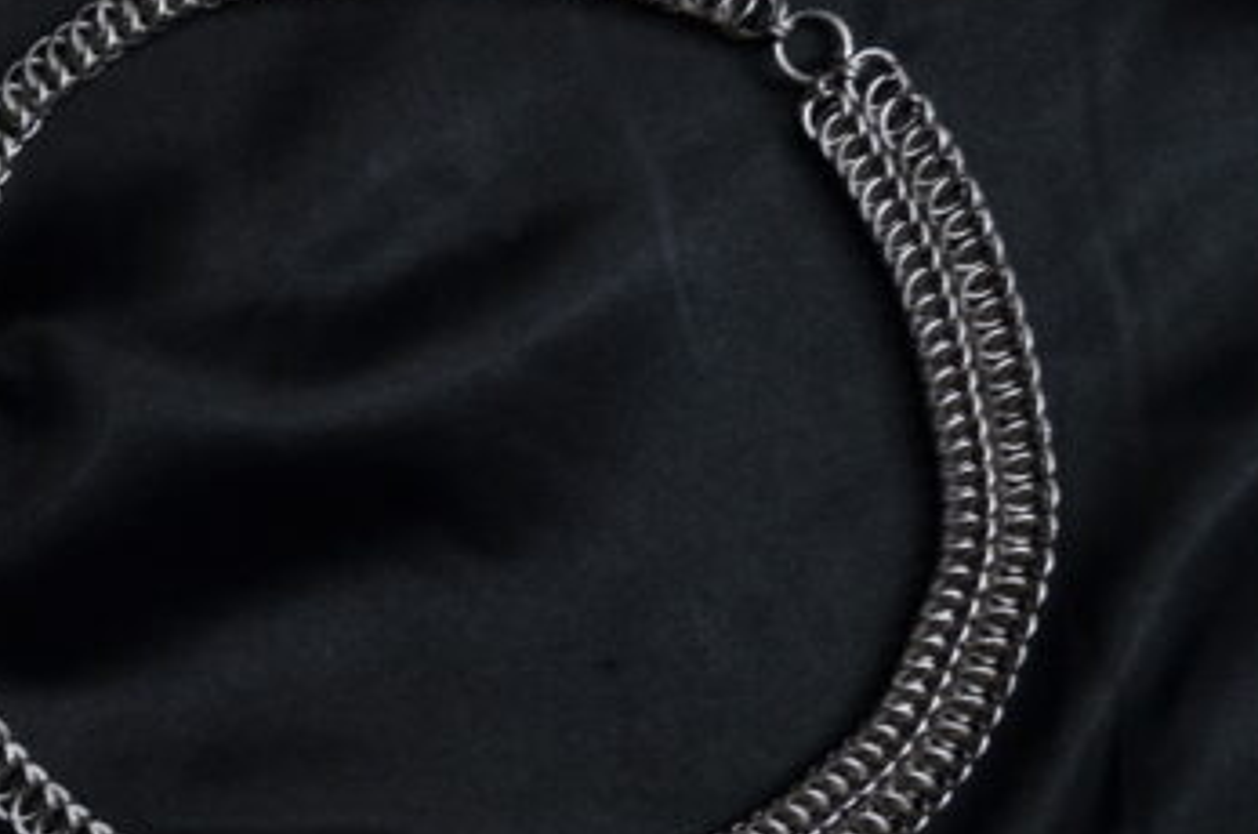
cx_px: 428
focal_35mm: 83
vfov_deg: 16.4
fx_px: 2895
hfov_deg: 24.4
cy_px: 375
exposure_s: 1/25
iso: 400
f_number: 5.6
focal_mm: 32
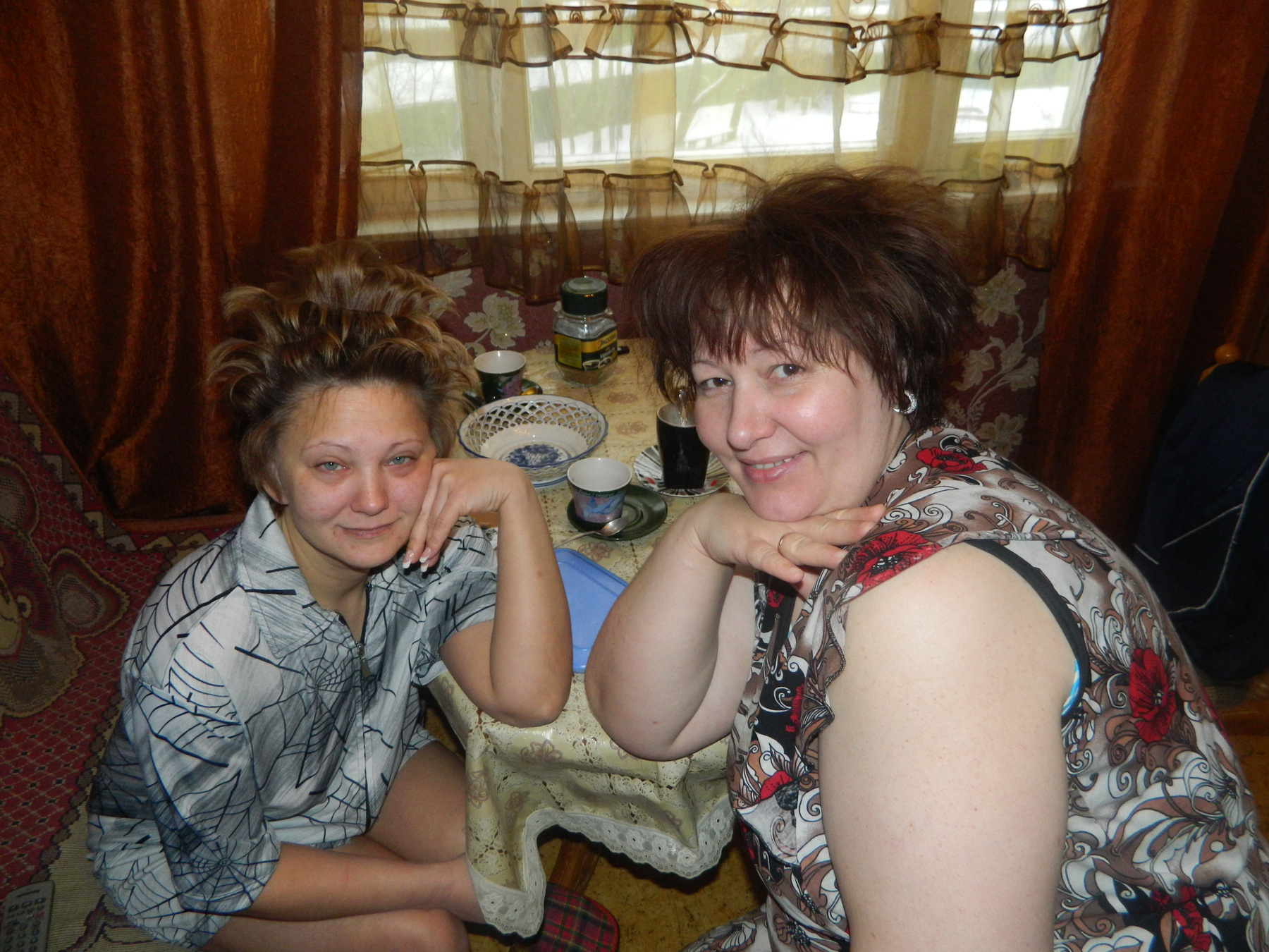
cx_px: 634
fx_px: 916
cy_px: 476
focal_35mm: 25
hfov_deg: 69.4
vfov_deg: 54.9
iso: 200
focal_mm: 4.5
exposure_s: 1/30
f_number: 3.1
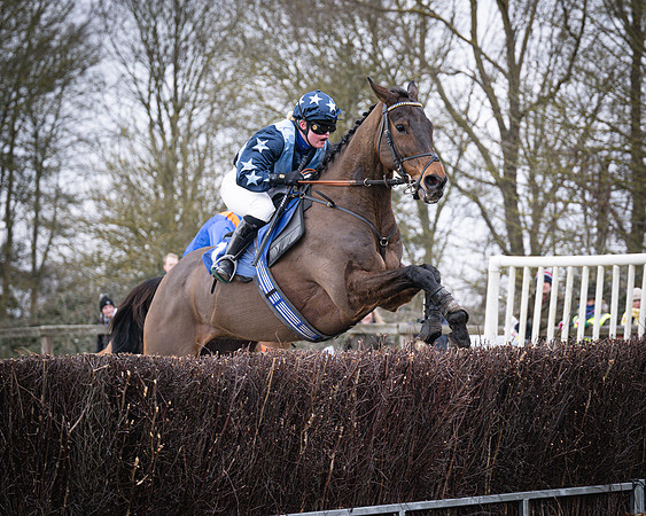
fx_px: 2450
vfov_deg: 12.0
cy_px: 229
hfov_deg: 15.0
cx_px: 310
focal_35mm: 128
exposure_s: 1/1600
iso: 400
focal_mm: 73
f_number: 2.8
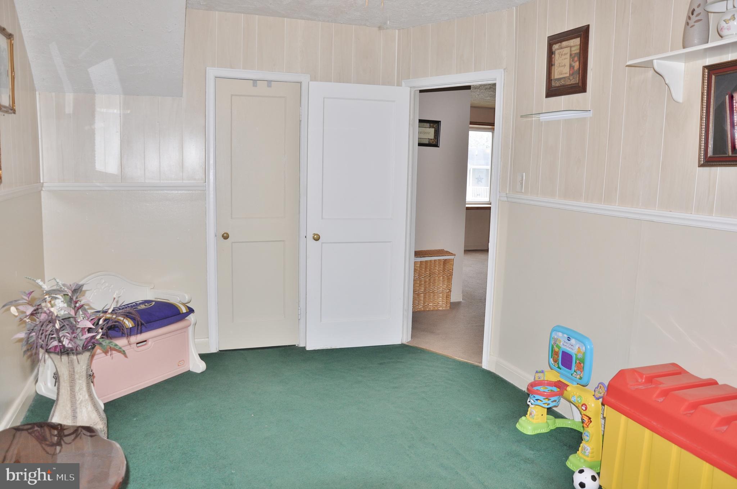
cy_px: 244
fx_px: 552
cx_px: 368
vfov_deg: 47.8
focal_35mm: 27
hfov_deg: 67.4
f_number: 5.6
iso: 200
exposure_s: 1/60
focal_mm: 18
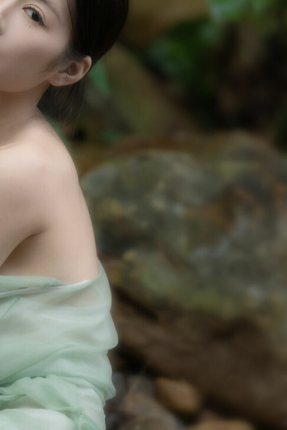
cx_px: 27
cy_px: 272
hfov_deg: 3.7
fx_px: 4400
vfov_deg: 5.6
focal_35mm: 368
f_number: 2.8
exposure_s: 1/125
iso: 100
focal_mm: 172
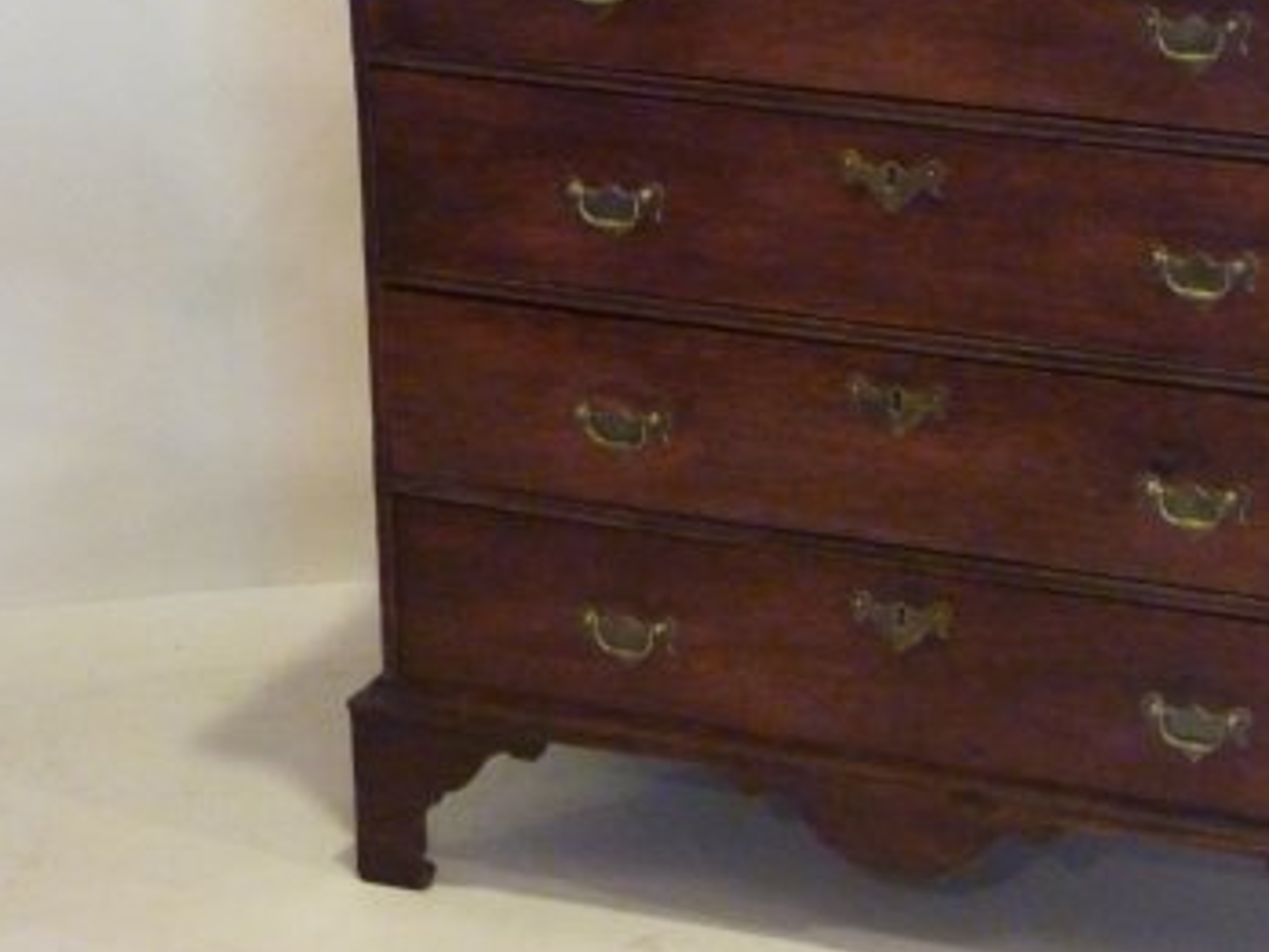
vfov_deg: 11.9
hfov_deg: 15.8
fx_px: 4546
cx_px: 948
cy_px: 299
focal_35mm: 124
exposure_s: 1/20
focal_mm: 11.9
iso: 800
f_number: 4.1
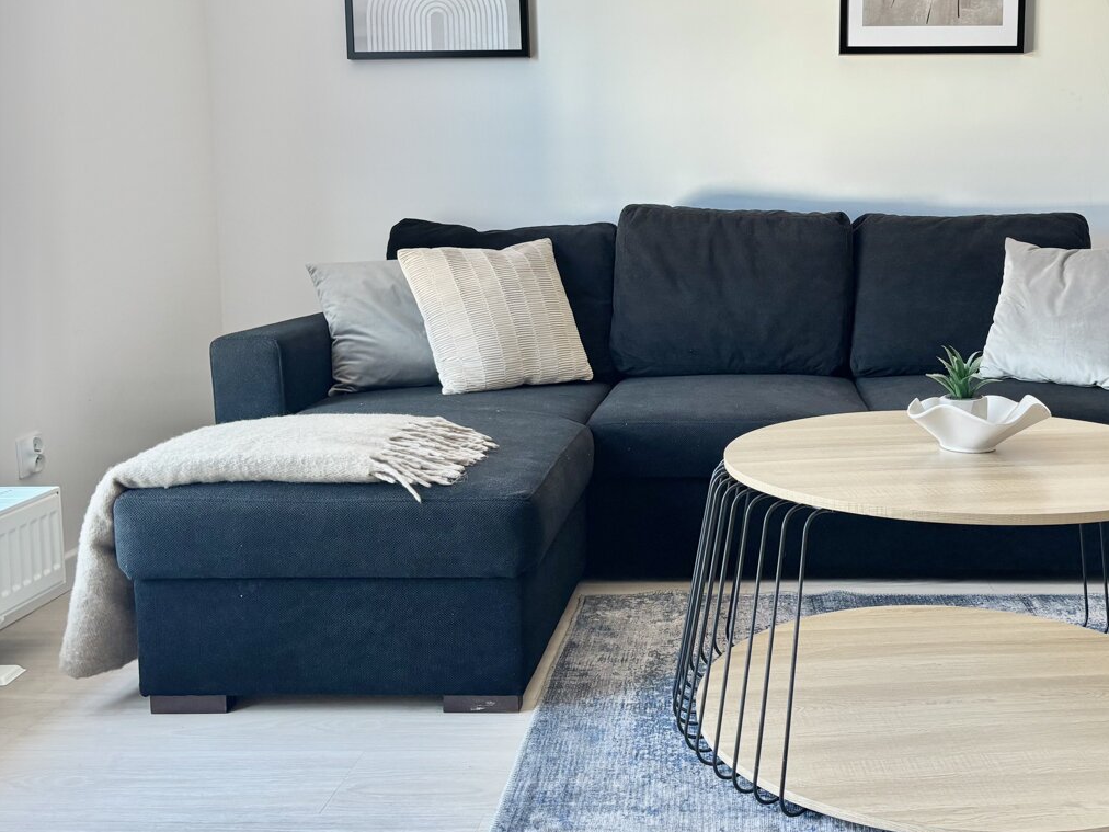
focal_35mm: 37
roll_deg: +0.4
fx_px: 1185
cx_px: 717
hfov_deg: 49.5
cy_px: 309
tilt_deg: -5.2
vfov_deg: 38.4
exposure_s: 1/121
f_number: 1.6
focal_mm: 5.96
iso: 125
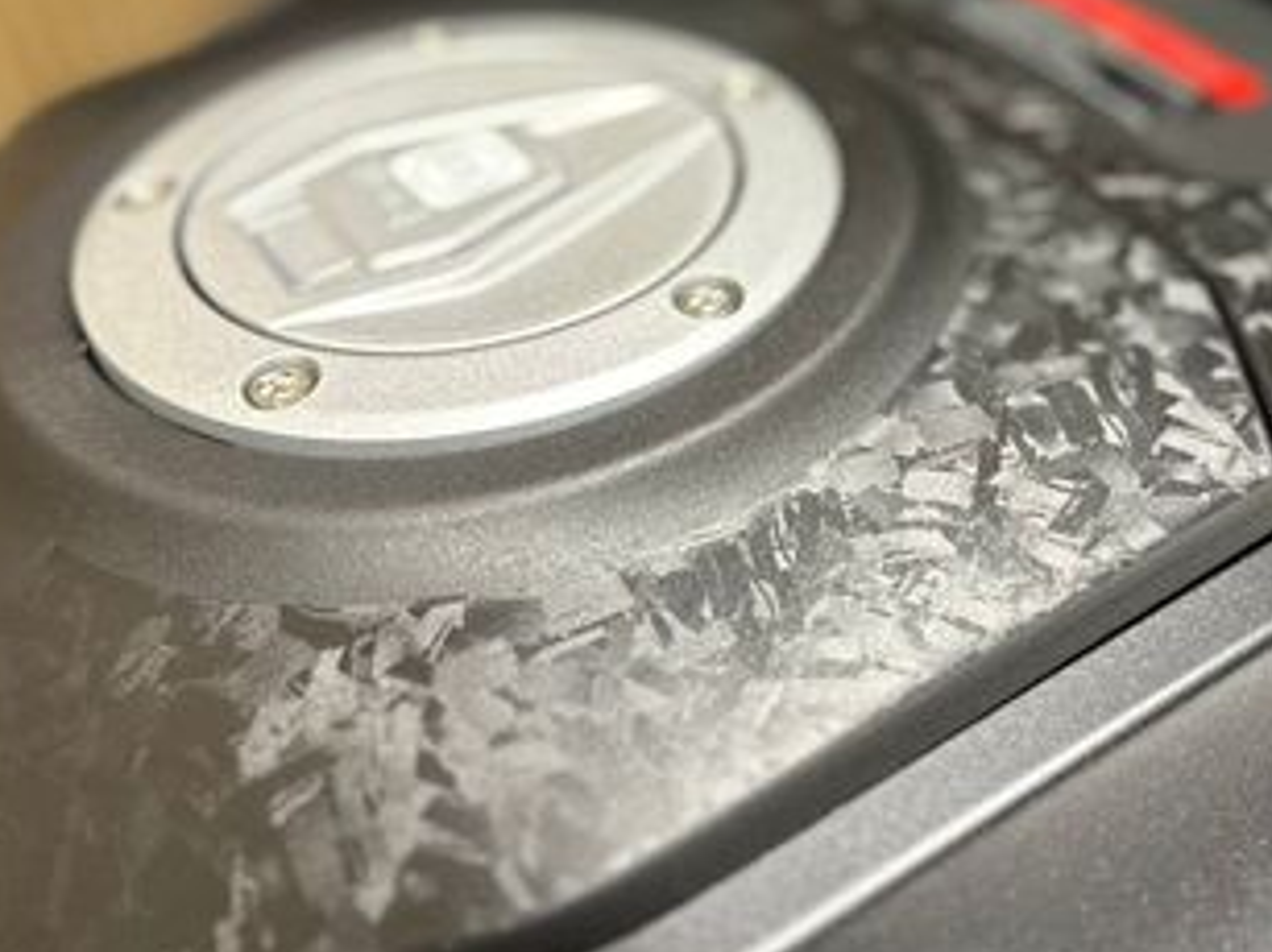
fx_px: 1837
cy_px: 248
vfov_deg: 28.7
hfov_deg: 37.6
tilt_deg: -48.4
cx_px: 883
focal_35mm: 50
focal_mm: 6.86
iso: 200
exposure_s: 1/50
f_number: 1.78
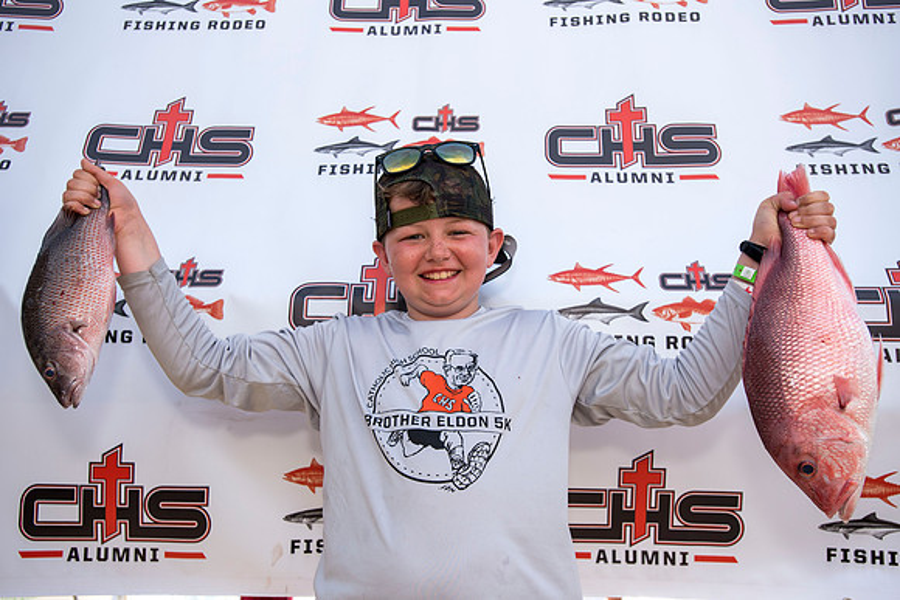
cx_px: 450
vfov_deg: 43.6
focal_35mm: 30
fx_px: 750
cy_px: 300
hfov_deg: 61.9
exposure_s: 1/1000
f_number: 5
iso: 250
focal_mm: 30
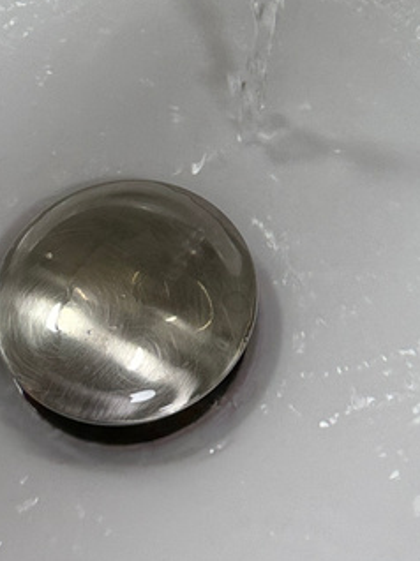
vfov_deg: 15.9
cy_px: -208
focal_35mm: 116
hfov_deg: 12.7
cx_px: 346
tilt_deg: -47.4
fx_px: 1879
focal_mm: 6.76
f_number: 1.78
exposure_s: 1/121
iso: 64
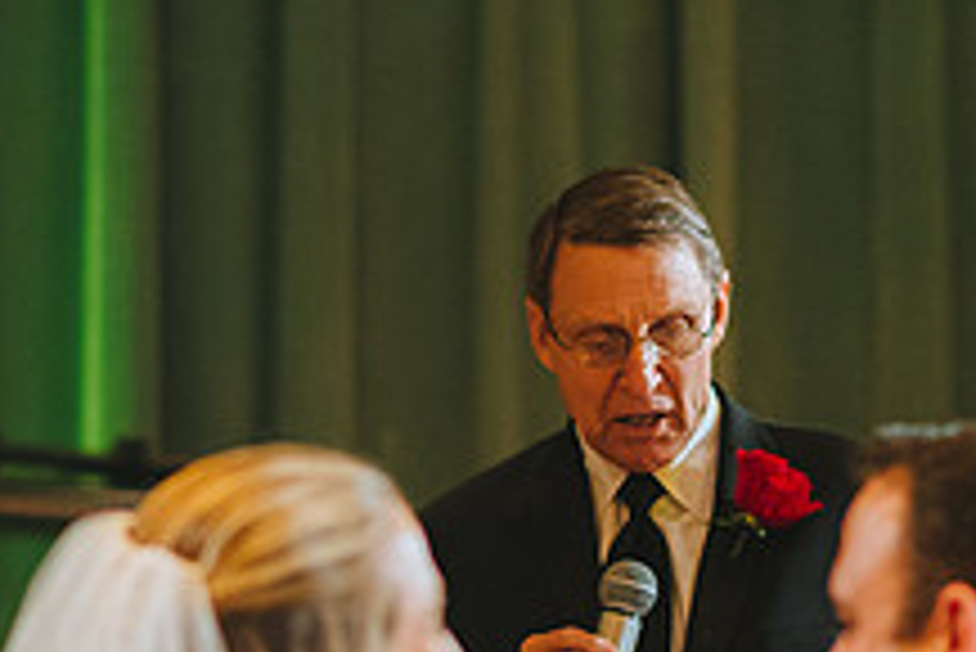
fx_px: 6674
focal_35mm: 246
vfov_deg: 5.6
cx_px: 576
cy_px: 708
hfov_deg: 8.4
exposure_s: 1/160
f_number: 2.2
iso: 2000
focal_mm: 85
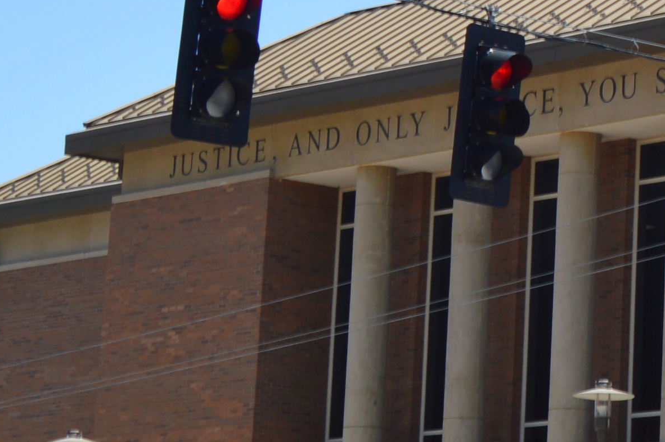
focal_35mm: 176
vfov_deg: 7.7
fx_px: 3240
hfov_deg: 11.0
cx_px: 1183
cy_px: -97
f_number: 8
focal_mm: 23
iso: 100
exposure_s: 1/200
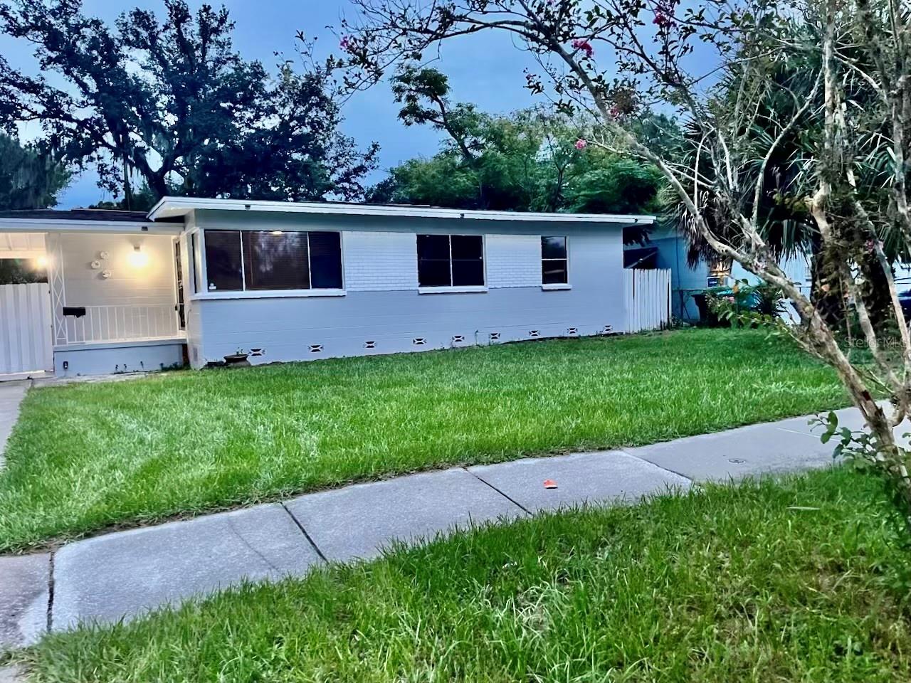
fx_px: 684
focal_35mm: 26
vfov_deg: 53.1
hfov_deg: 67.3
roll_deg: +2.3
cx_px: 456
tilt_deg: -2.9
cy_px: 342
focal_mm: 5.1
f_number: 1.6
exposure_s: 1/30
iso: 640
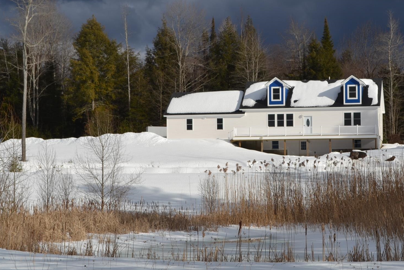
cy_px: 139
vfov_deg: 15.4
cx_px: 251
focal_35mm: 89
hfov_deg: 22.8
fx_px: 999
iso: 100
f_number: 9
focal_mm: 38
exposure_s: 1/320
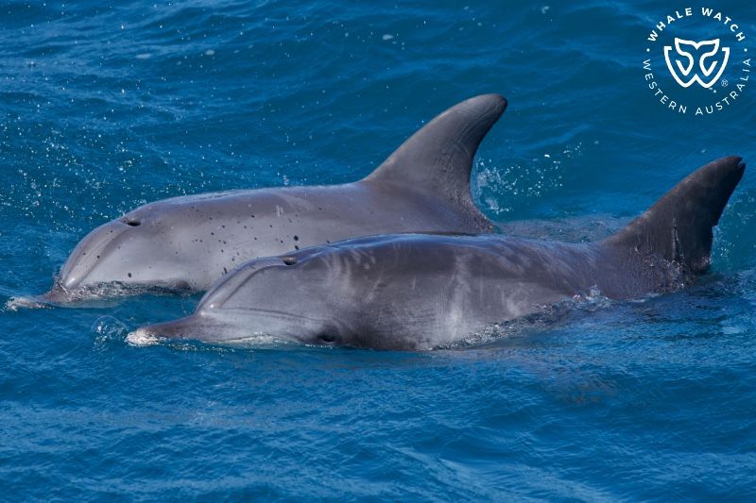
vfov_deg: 2.4
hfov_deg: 3.5
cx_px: 378
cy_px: 252
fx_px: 12219
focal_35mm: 582
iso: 1600
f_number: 8
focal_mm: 582
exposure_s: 1/3200
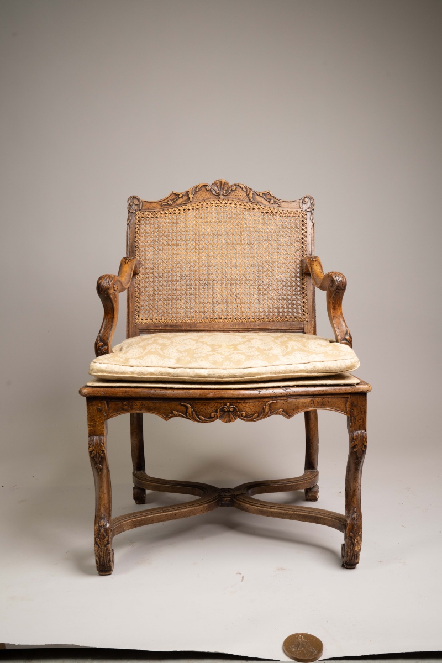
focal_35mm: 35
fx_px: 645
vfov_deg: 54.4
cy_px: 332
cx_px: 221
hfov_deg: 37.9
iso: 400
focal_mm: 35
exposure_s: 1/30
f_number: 10
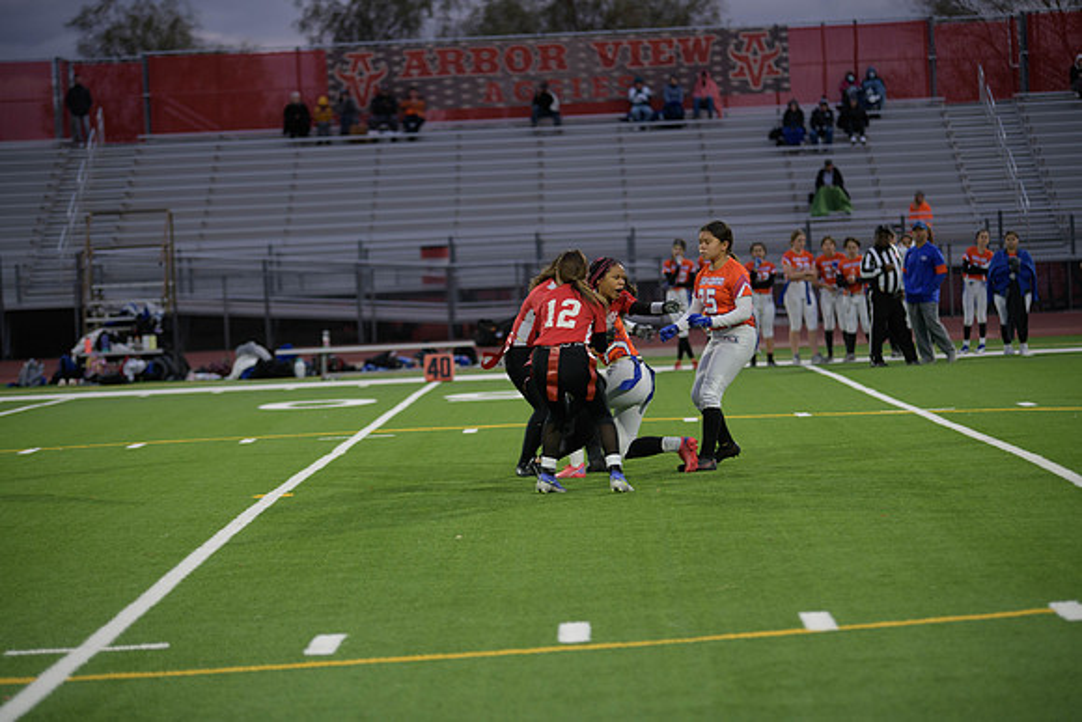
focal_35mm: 122
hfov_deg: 16.8
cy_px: 361
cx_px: 541
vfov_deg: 11.2
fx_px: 3667
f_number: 2.8
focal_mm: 122
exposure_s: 1/200
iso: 450
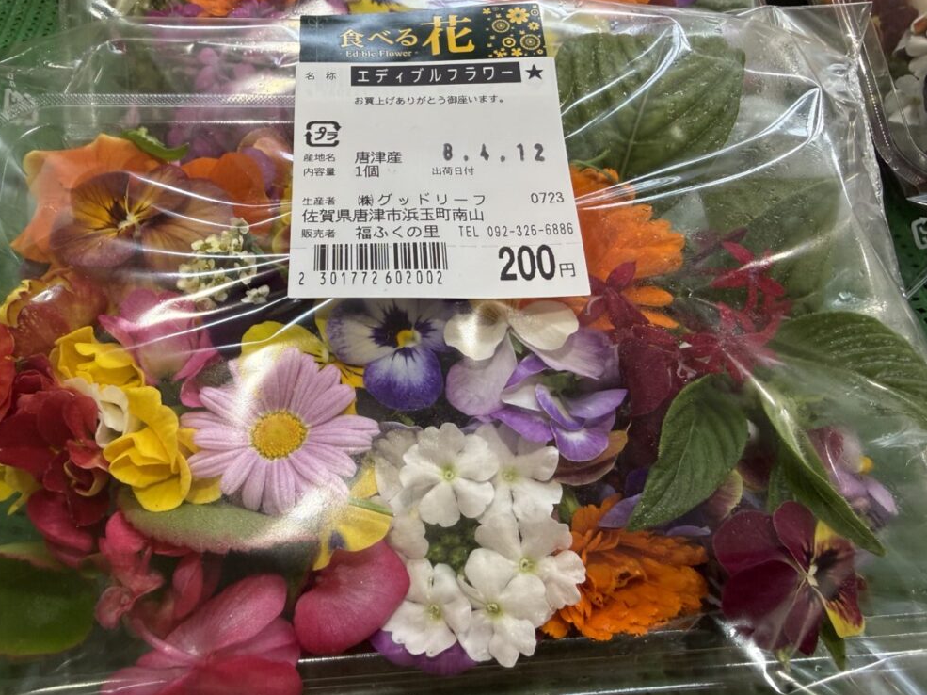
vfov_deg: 53.0
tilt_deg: -54.0
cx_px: 443
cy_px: 324
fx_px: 696
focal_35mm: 26
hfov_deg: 67.3
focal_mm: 2.22
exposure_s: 1/120
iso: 160
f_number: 2.2
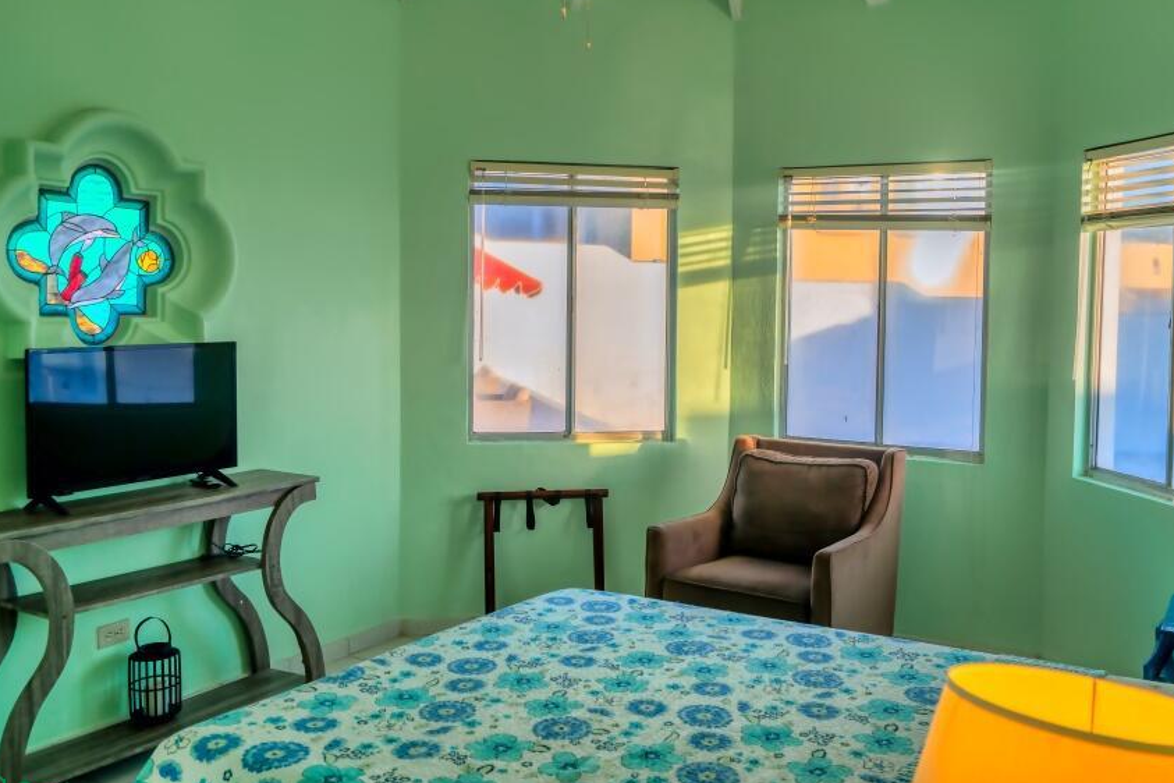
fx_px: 1109
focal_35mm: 34
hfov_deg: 55.6
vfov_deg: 38.8
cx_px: 660
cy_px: 352
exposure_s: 1/200
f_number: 4
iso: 160
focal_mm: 28
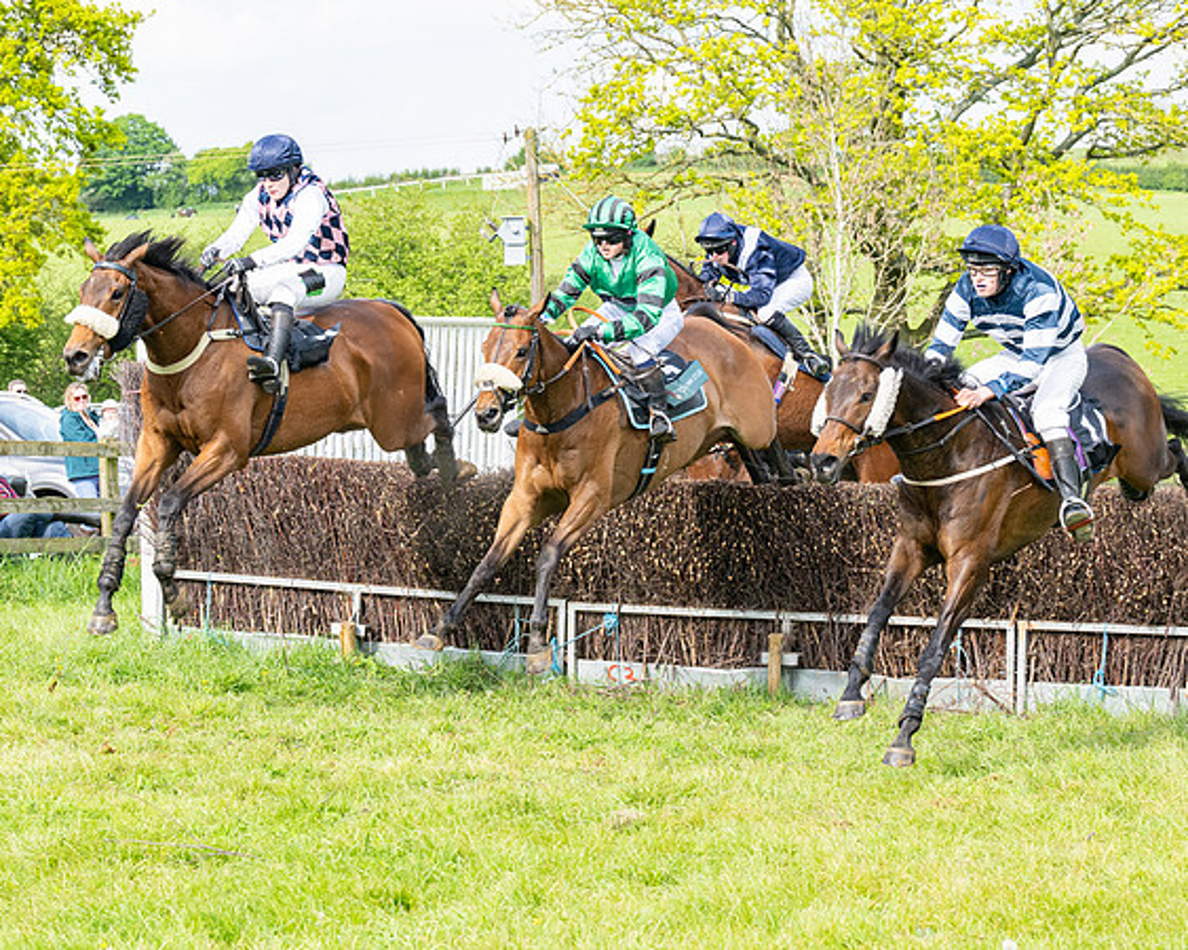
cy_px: 482
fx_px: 4222
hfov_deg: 16.0
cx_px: 464
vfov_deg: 12.8
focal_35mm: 120
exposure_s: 1/1000
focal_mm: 70
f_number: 5.6
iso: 400
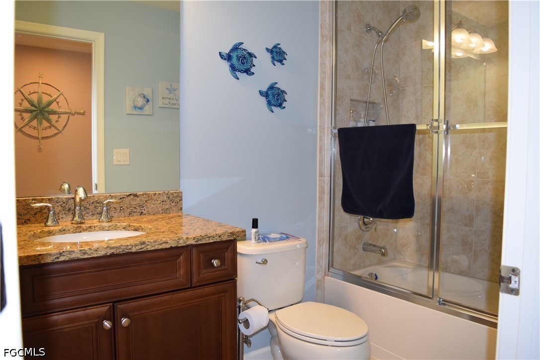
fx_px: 405
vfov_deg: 47.9
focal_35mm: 27
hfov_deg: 67.4
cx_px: 270
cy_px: 180
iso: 800
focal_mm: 18
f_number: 5
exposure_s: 1/100
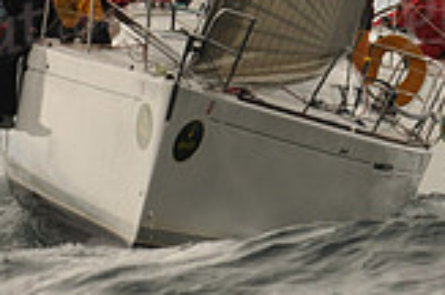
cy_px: -124
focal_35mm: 1068
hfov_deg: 1.9
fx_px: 13176
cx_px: 257
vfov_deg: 1.3
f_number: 7.1
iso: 200
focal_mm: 200
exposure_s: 1/640
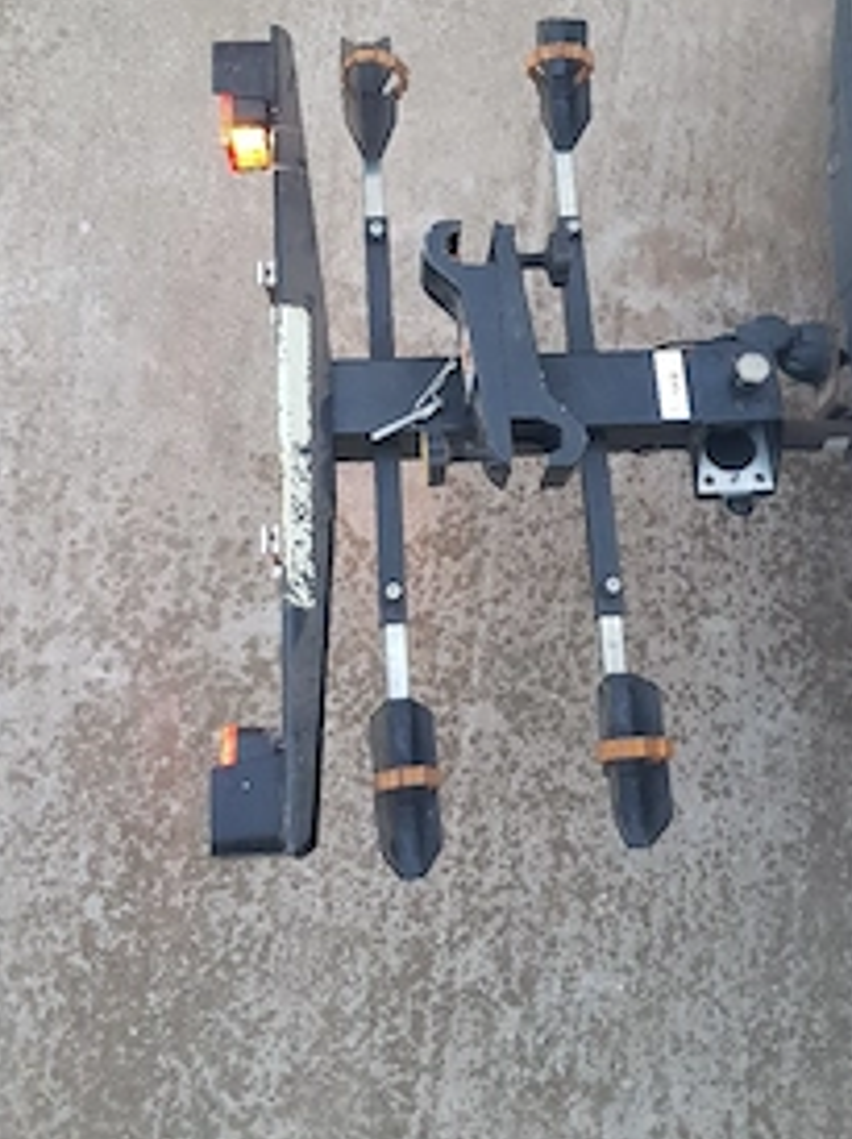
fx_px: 1249
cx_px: 436
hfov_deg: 37.7
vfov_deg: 48.1
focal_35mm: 38
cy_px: 374
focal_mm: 4.2
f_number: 1.7
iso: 200
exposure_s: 1/21
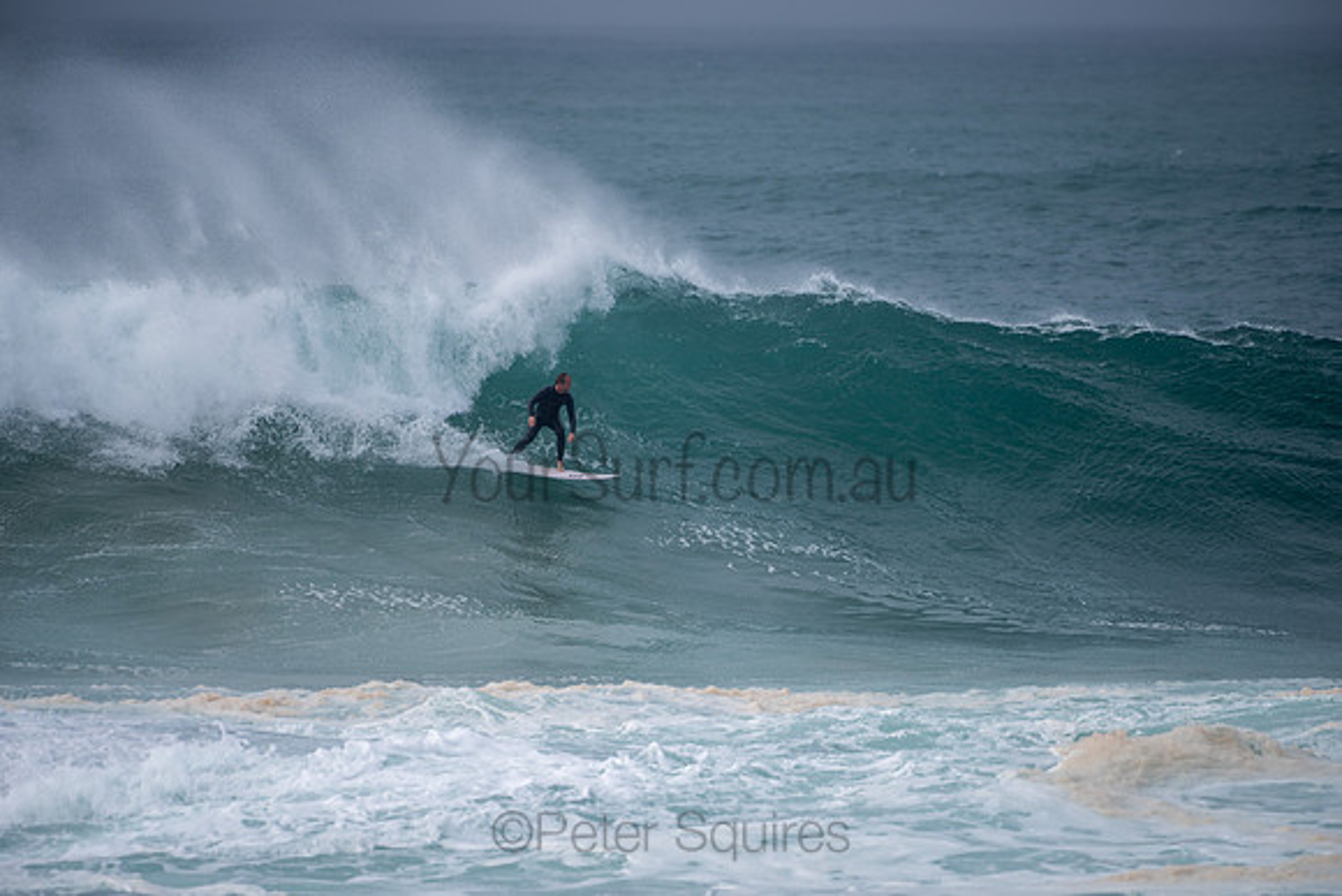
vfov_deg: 2.6
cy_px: 448
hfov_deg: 3.8
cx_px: 671
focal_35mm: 539
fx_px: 20081
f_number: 5.6
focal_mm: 500
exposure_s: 1/1000
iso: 110
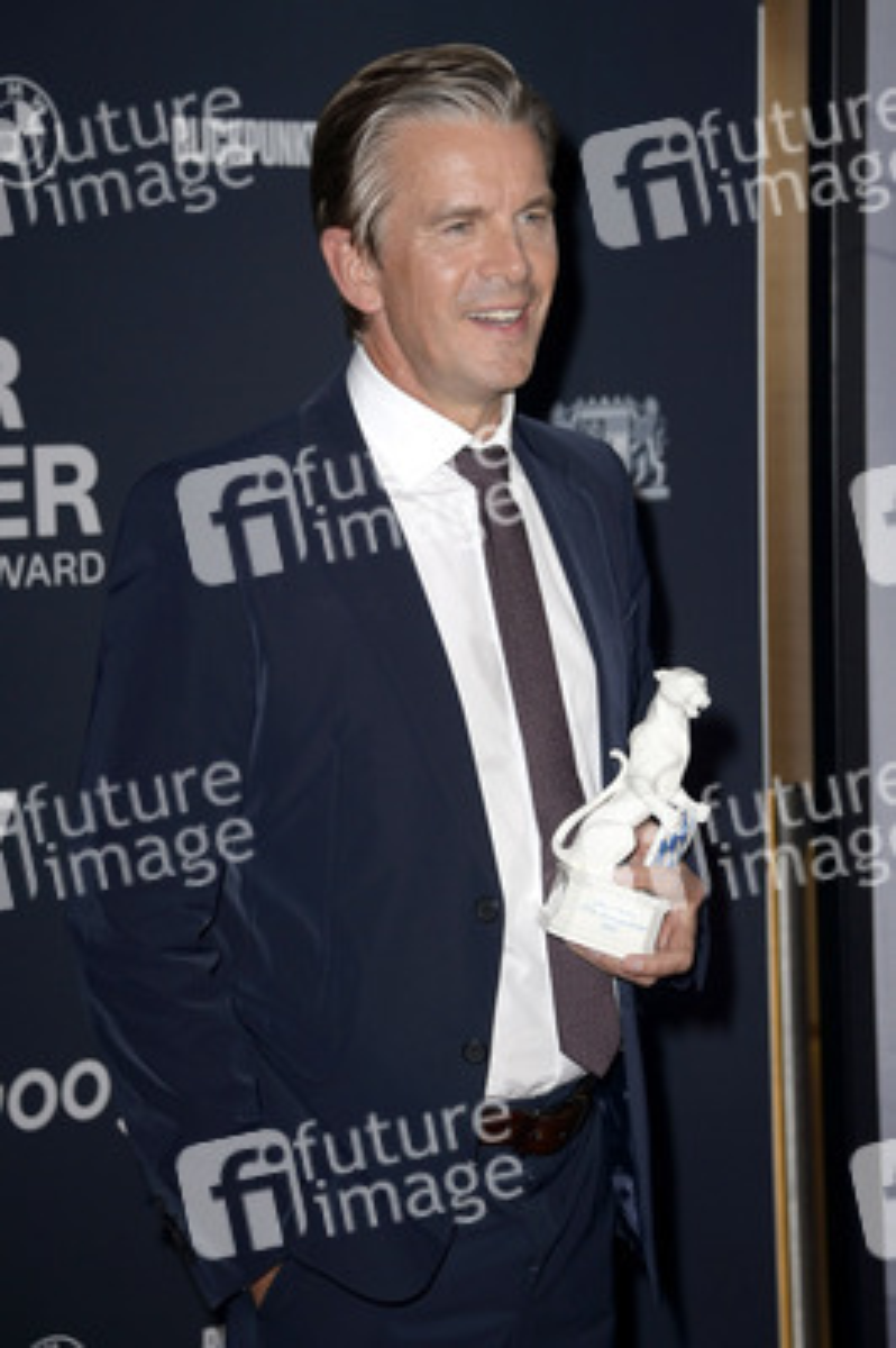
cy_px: 674
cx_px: 448
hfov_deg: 13.7
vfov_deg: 20.4
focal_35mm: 100
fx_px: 3740
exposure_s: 1/250
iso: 640
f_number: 5.6
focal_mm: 100
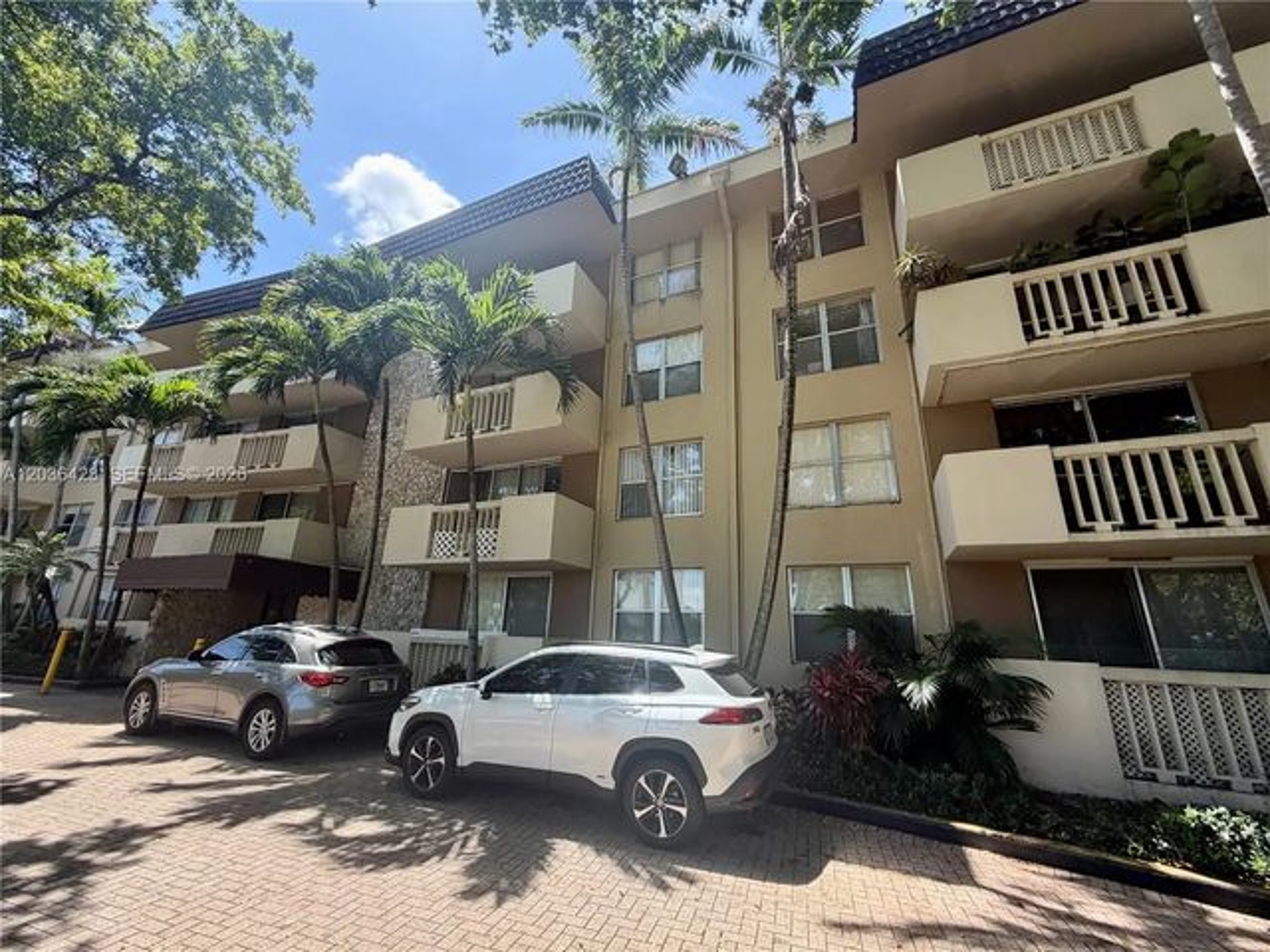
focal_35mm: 14
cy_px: 476
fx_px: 514
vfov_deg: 85.7
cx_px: 635
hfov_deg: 102.1
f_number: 2.2
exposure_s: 1/502
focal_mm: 2.22
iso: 64
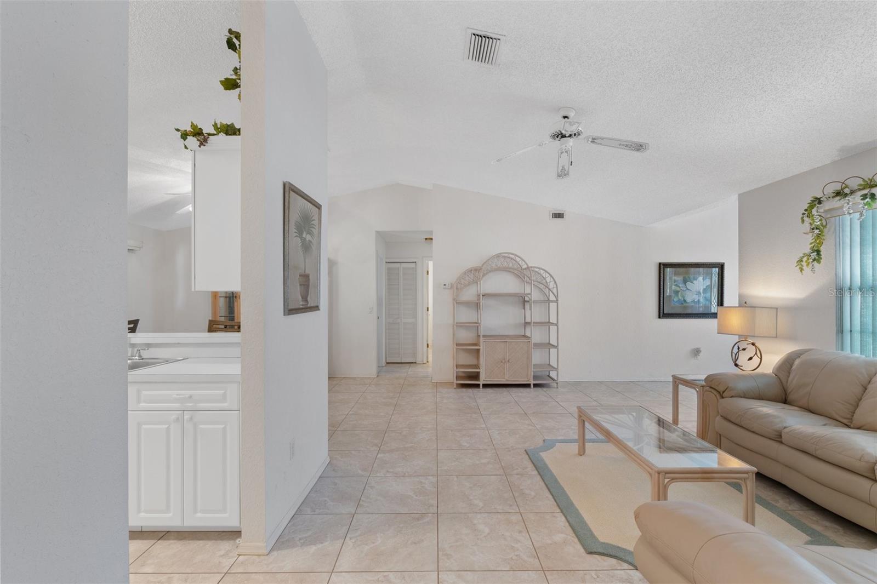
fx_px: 387
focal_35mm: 16
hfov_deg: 97.1
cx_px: 438
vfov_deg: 74.1
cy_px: 292
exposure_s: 1/1.25
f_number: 8
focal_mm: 10.6
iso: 250
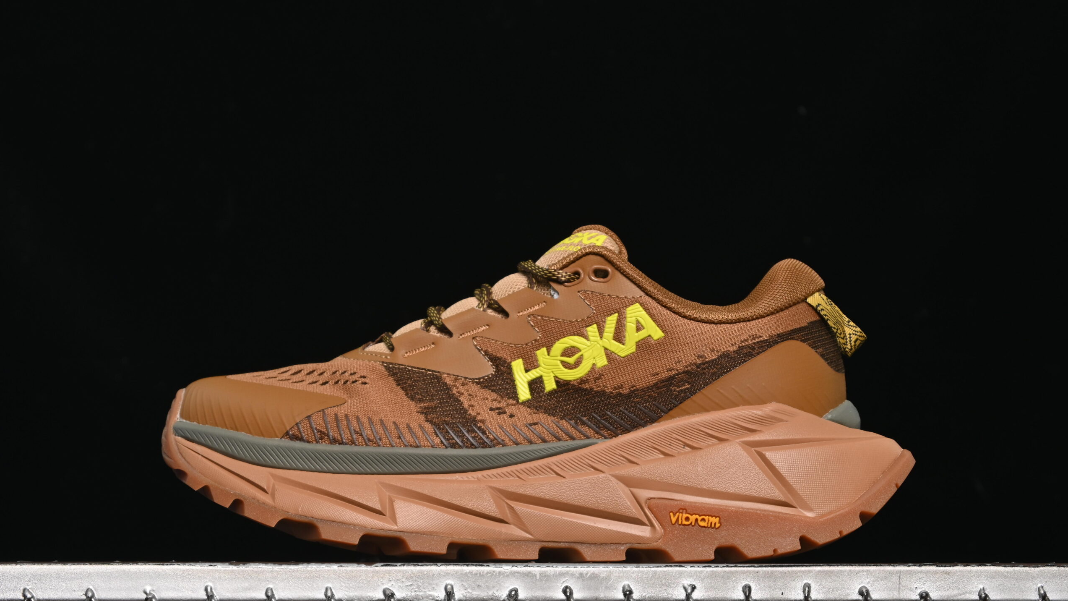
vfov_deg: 15.3
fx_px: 2237
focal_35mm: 79
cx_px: 533
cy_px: 345
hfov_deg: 26.9
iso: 160
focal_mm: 50
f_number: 6.3
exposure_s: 1/60
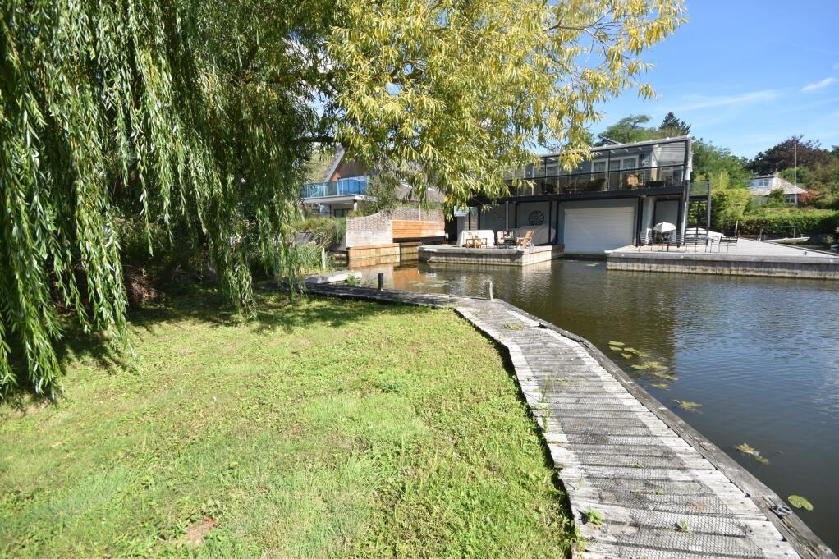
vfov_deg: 77.3
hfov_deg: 100.4
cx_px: 420
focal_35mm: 15
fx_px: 350
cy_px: 280
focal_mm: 10
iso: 200
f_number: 8
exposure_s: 1/250
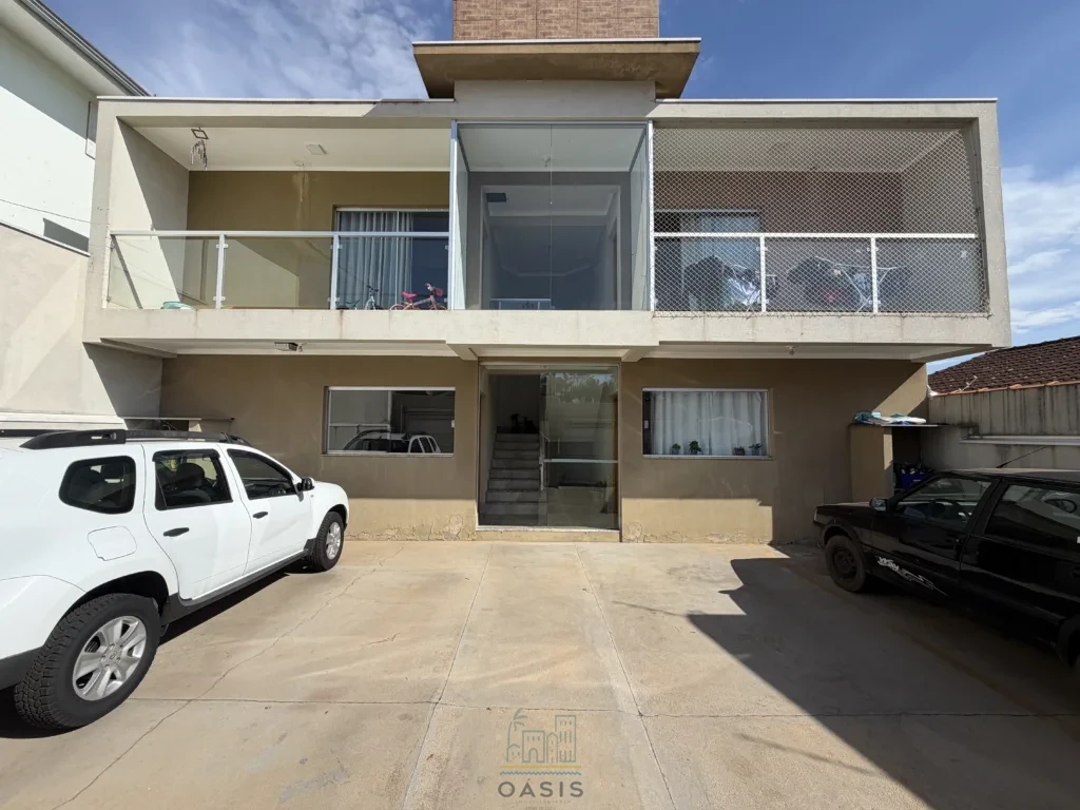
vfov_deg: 85.7
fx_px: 437
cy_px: 405
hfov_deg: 102.1
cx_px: 540
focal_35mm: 14
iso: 20
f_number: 2.2
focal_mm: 2.22
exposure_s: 1/901
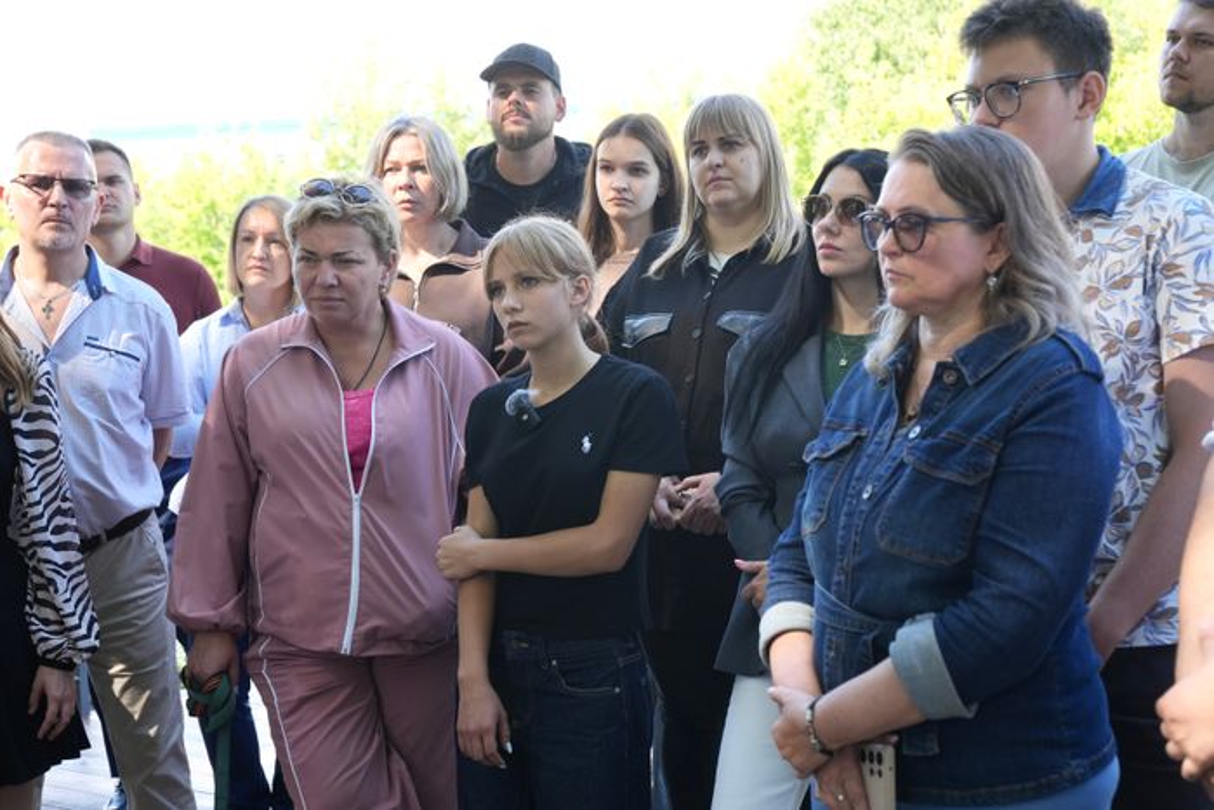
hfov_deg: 36.2
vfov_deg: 24.6
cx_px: 607
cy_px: 405
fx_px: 1855
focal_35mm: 55
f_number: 6.3
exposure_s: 1/125
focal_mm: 55
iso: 400
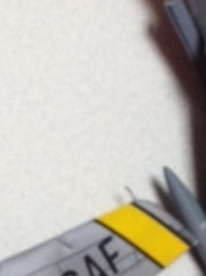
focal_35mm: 142
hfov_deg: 10.4
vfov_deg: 13.9
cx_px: 143
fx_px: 1130
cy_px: 171
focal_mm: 4.28
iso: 160
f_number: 2.4
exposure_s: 1/20
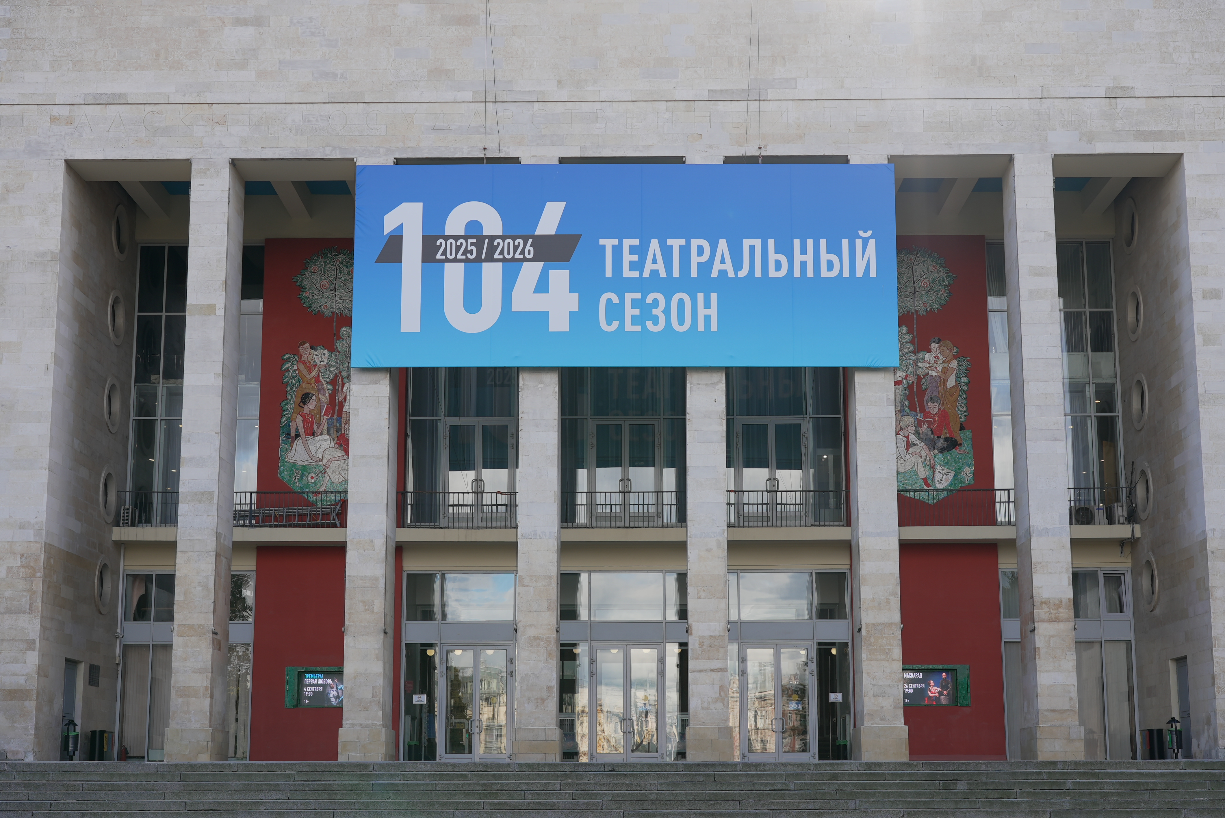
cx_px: 612
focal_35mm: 54
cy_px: 409
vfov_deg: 25.1
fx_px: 1838
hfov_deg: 36.9
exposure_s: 1/125
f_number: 6.3
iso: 100
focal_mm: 54
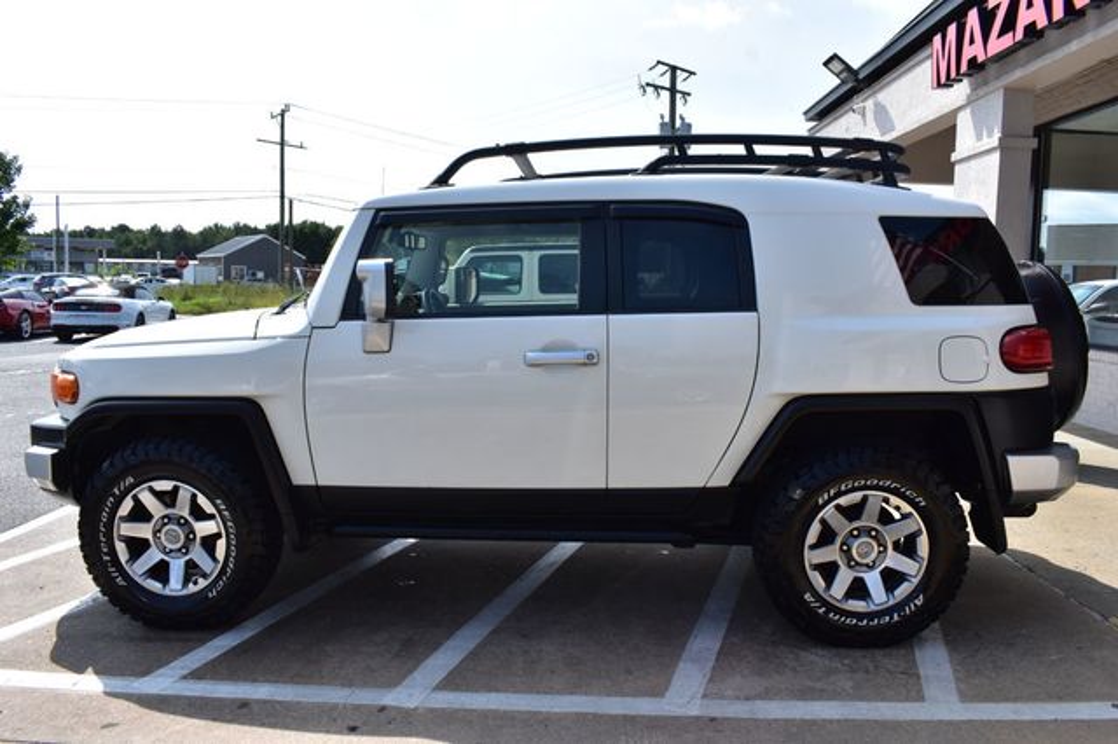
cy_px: 372
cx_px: 559
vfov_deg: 47.9
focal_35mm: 27
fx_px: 838
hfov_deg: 67.4
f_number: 11
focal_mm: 18
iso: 400
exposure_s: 1/500
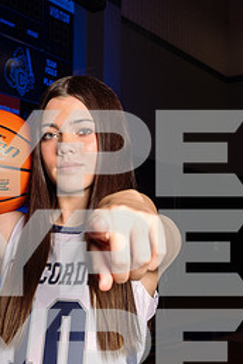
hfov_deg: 21.9
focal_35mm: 61
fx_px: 618
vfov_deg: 32.5
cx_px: 44
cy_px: 254
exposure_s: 1/250
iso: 320
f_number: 8
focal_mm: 35
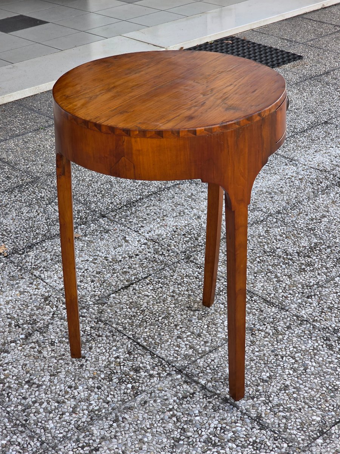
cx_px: 170
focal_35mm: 69
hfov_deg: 21.3
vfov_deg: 28.2
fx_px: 904
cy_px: 227
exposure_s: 1/206
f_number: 2.4
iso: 50
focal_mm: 7.9
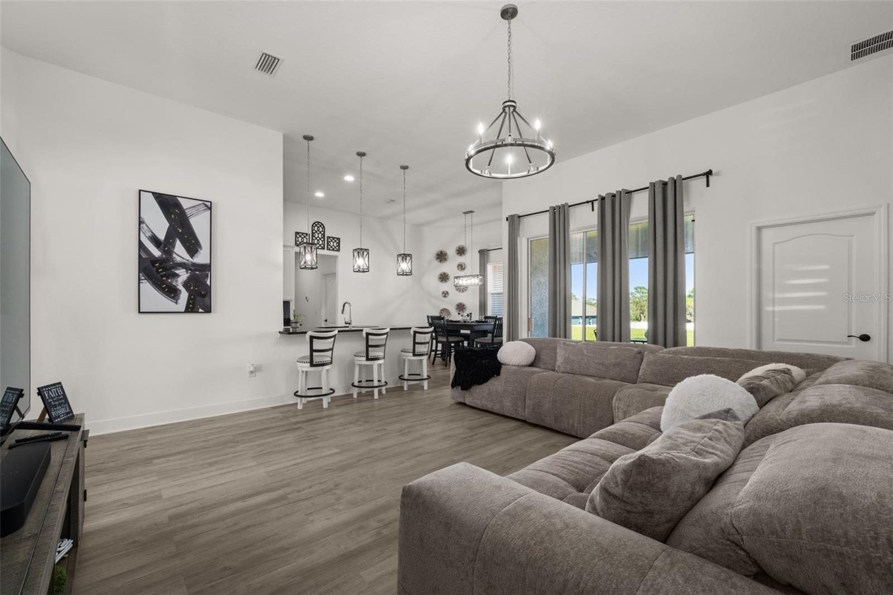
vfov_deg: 81.2
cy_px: 298
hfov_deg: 104.3
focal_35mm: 14
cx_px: 446
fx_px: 347
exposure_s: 1/2
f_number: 11
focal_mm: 14
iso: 400
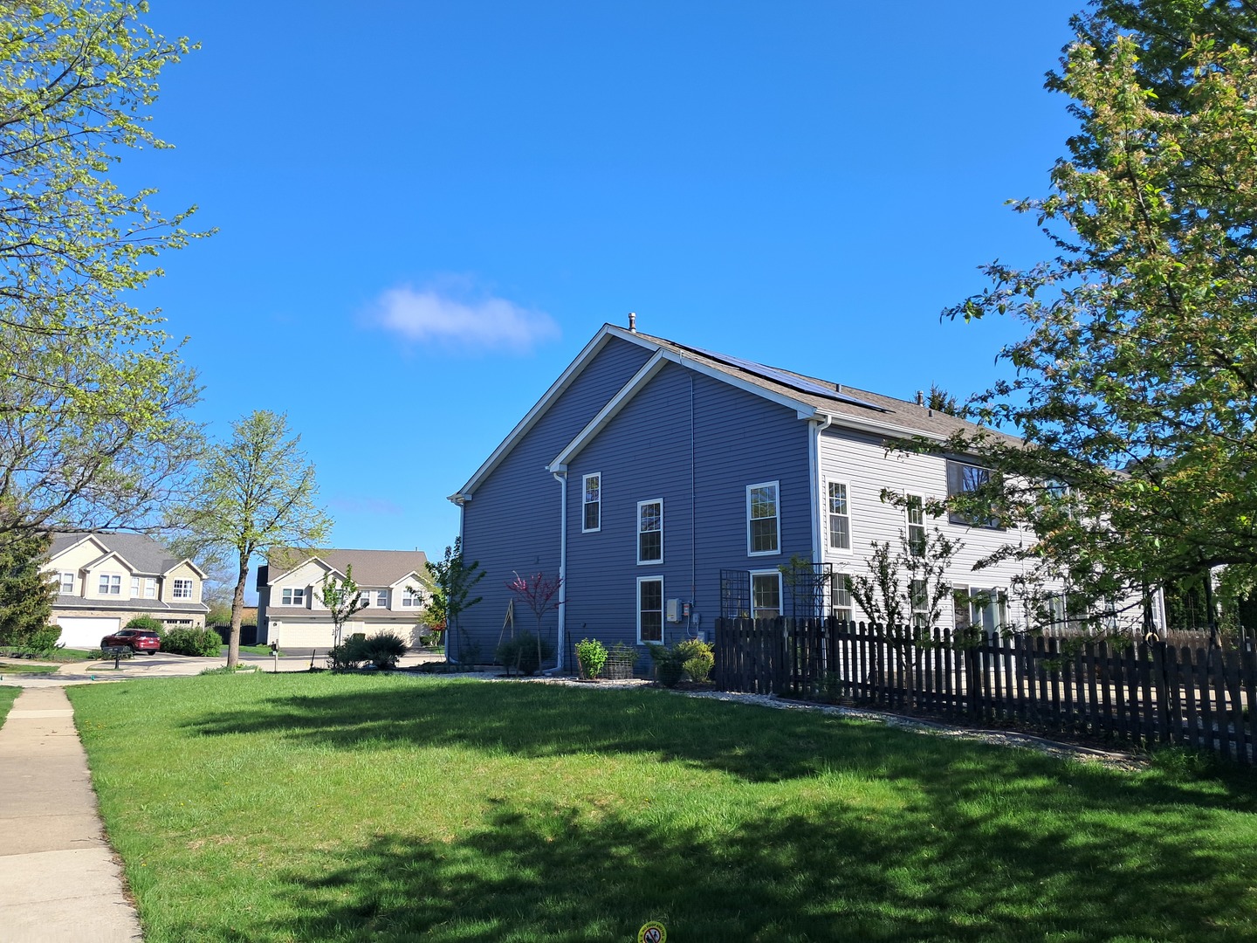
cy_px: 472
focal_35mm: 27
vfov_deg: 51.4
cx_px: 628
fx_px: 980
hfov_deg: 65.3
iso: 50
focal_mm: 4
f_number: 1.8
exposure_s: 1/548
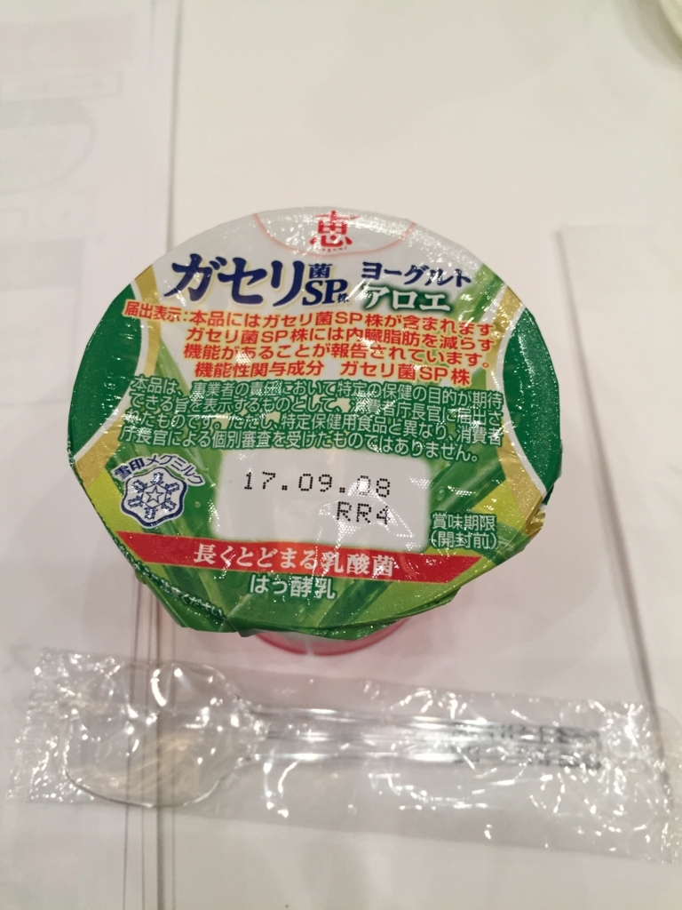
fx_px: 762
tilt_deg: -62.5
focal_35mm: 29
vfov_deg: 61.7
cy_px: 455
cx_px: 341
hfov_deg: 48.2
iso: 50
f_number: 2.2
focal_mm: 4.15
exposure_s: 1/30
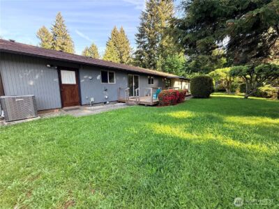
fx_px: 113
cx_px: 140
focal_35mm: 14
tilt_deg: -9.1
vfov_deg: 85.7
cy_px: 104
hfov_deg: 102.1
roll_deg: -0.2
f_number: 2.2
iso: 64
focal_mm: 2.22
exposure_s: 1/108
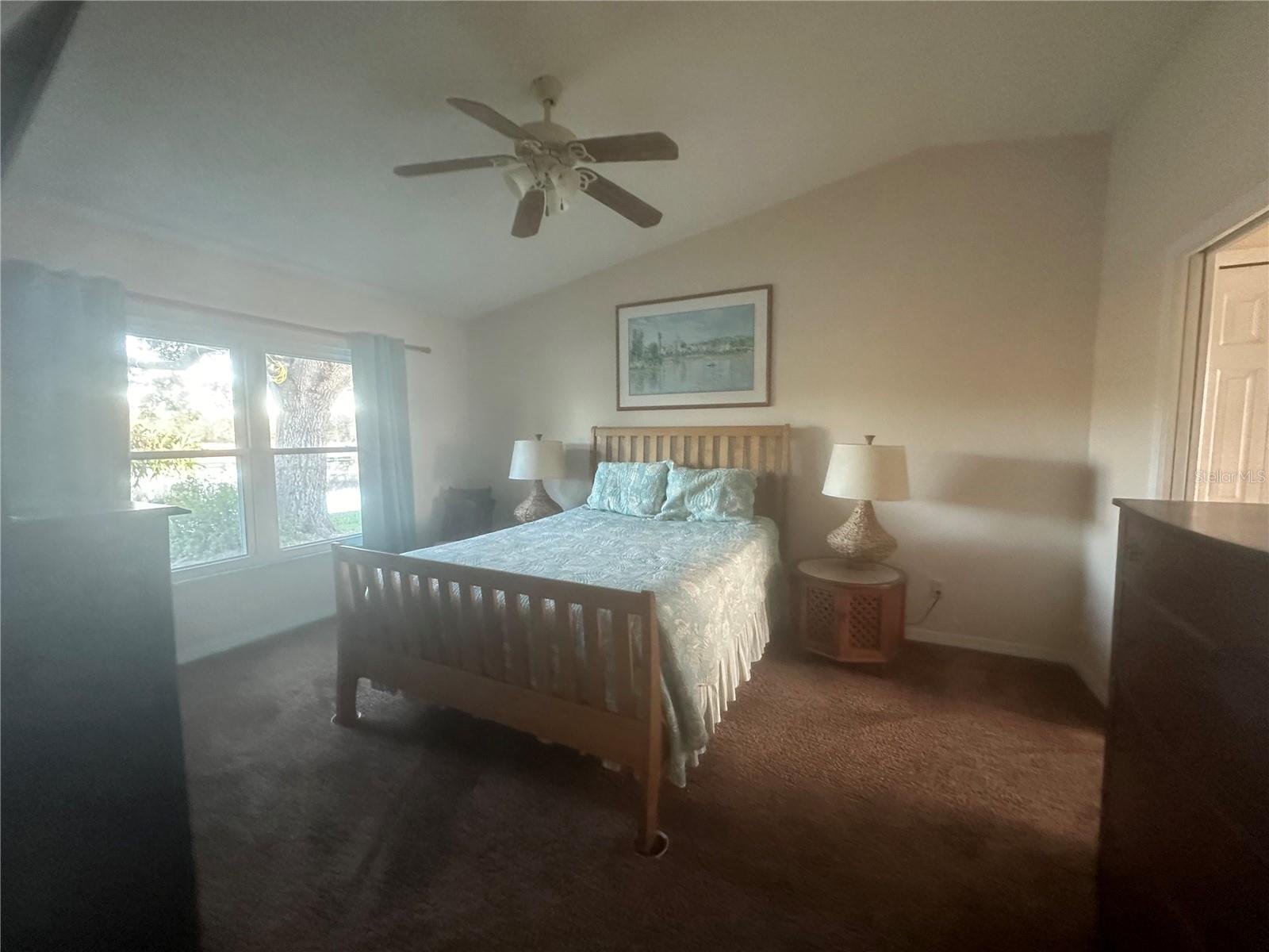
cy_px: 476
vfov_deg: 85.7
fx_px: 513
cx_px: 634
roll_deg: -0.1
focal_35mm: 14
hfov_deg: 102.1
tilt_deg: -4.0
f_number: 2.2
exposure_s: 1/60
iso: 640
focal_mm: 2.22
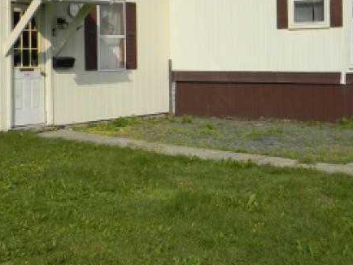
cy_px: 70
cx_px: 186
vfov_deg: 22.1
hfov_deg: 29.4
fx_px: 673
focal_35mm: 66
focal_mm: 5
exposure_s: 1/349
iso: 80
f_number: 7
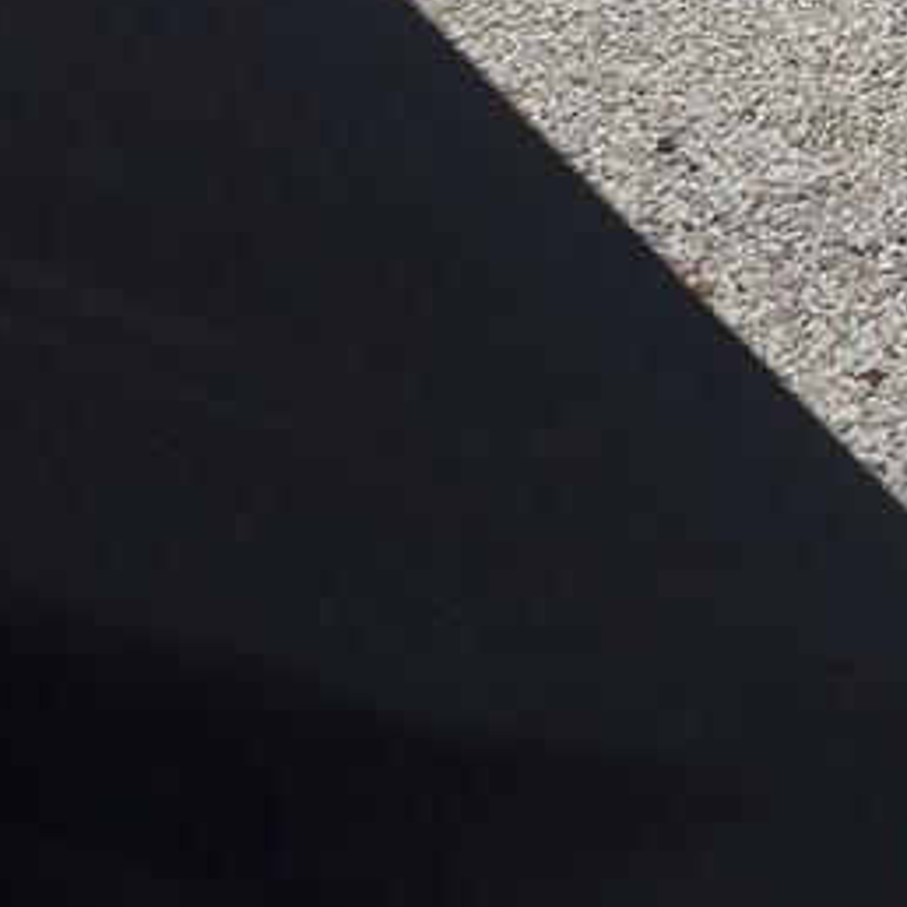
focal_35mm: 126
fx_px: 3735
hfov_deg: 11.3
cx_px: 2232
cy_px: -1062
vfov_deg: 11.9
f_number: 1.7
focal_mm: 6.3
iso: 12
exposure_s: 1/551
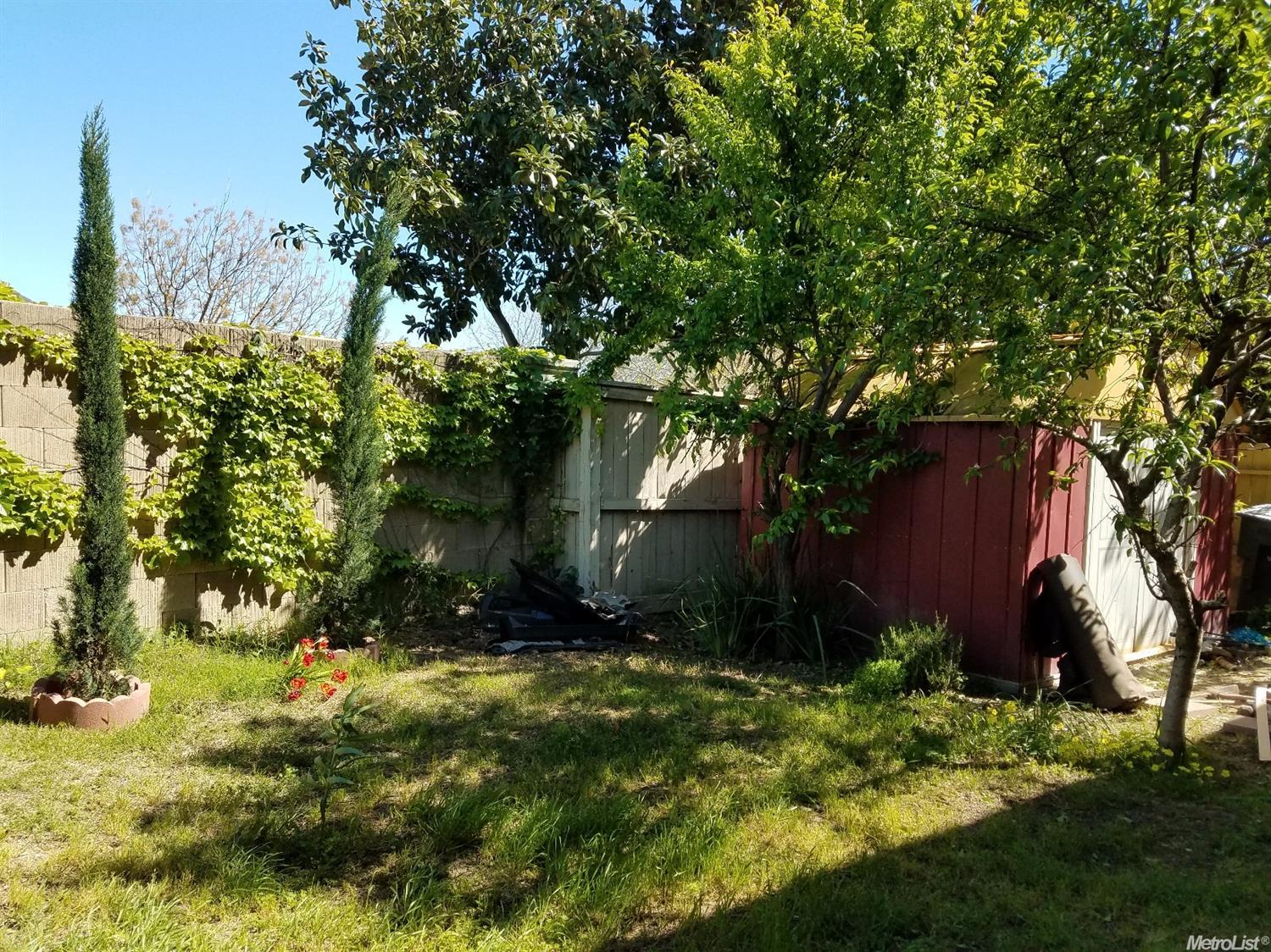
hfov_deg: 67.3
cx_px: 636
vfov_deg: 53.0
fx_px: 954
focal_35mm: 26
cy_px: 476
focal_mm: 4.2
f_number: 1.7
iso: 40
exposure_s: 1/820
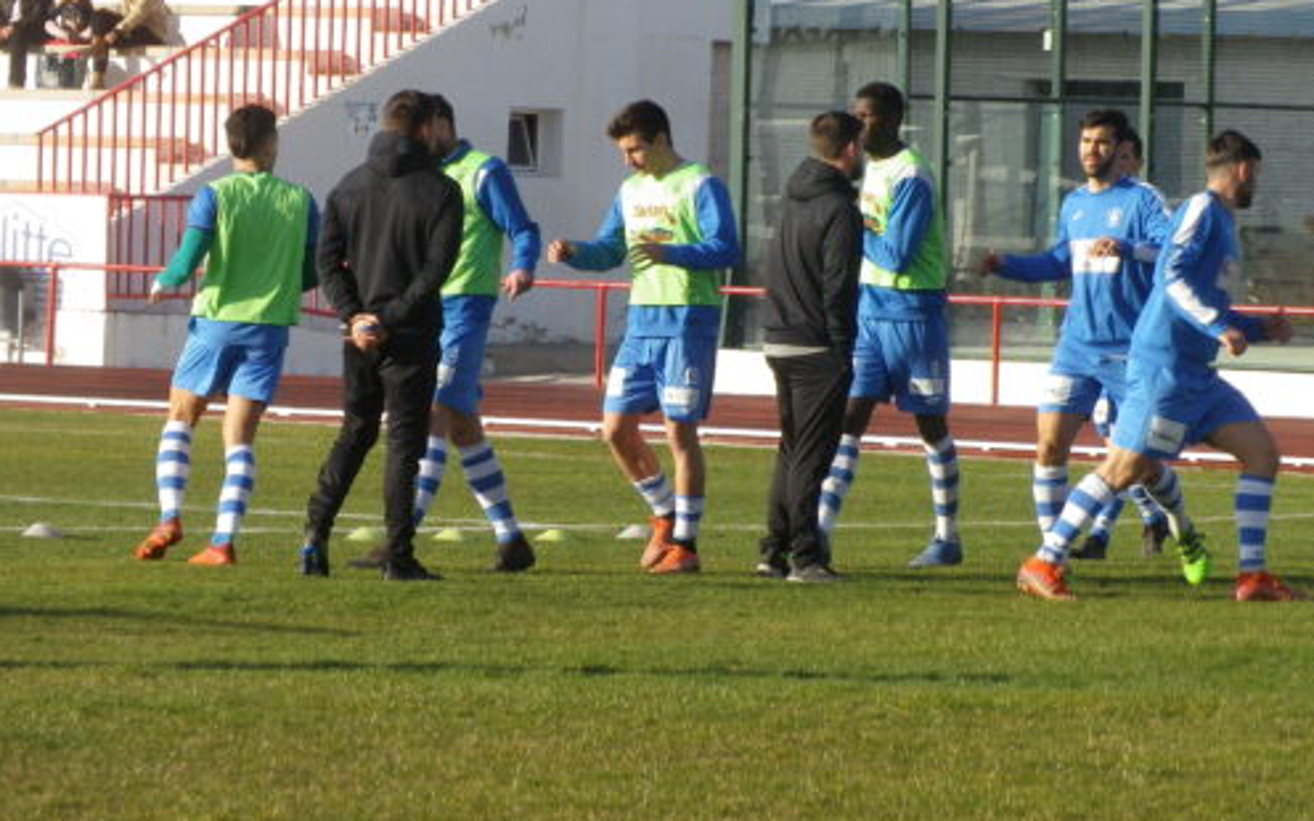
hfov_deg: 7.4
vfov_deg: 4.7
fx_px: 10099
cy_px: 336
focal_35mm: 282
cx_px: 739
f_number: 5.3
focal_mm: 38.9
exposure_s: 1/250
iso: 80
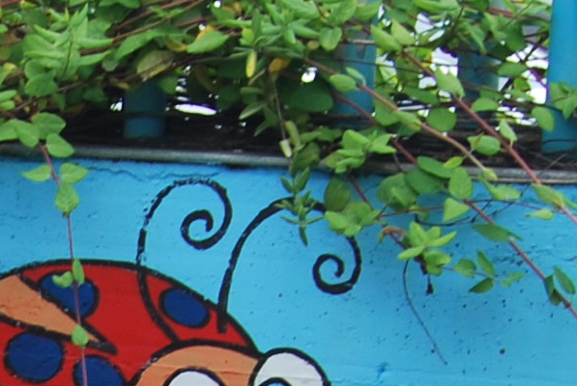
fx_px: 4061
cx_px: -561
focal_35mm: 253
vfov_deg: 5.2
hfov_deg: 7.8
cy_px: 1054
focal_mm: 26
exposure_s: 1/125
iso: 100
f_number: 5.6
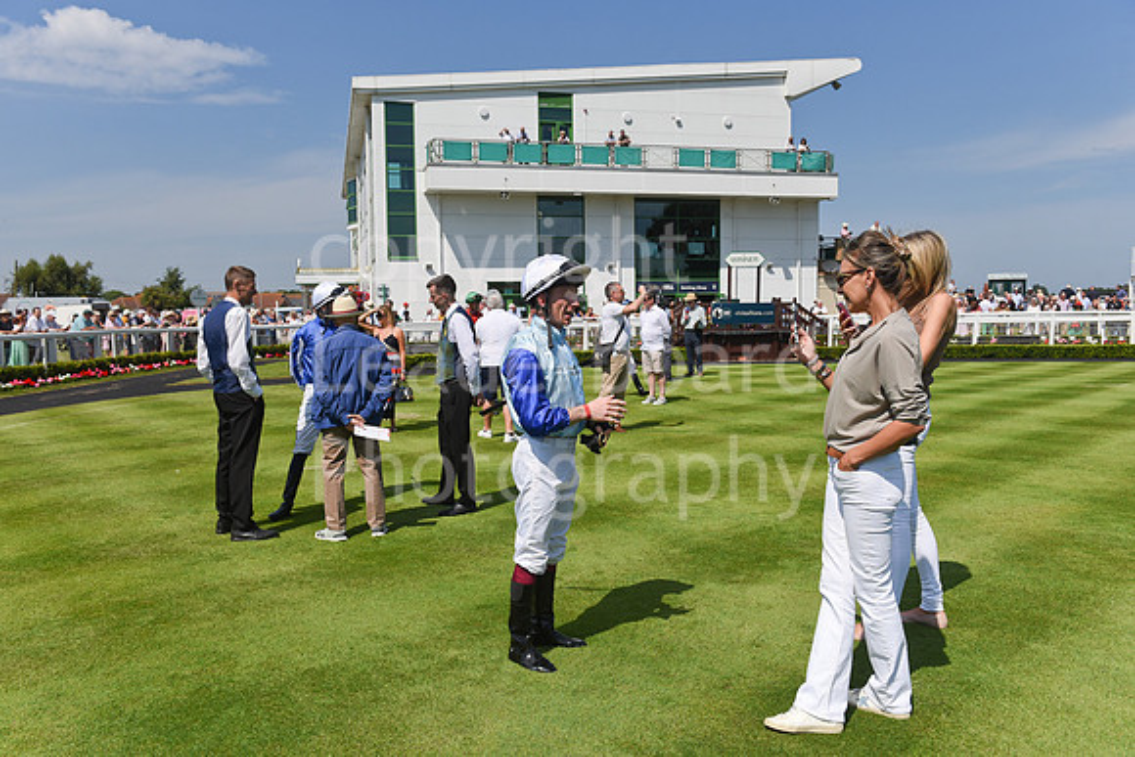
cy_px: 378
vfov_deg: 42.3
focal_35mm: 31
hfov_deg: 60.3
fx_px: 978
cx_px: 568
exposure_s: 1/4000
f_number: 6.3
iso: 400
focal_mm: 31
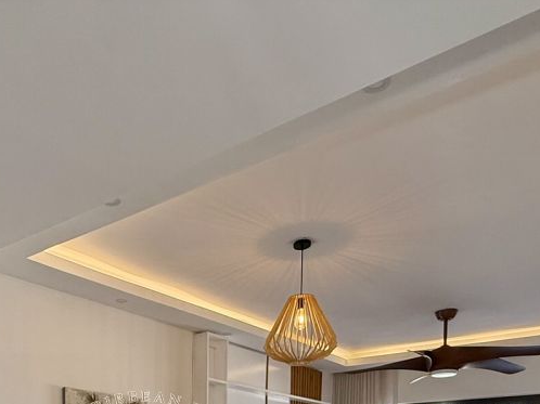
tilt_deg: -3.5
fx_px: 561
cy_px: 516
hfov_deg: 49.6
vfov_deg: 31.3
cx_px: 144
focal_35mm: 36
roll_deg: -0.3
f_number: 2.2
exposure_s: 1/120
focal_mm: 2.22
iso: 160
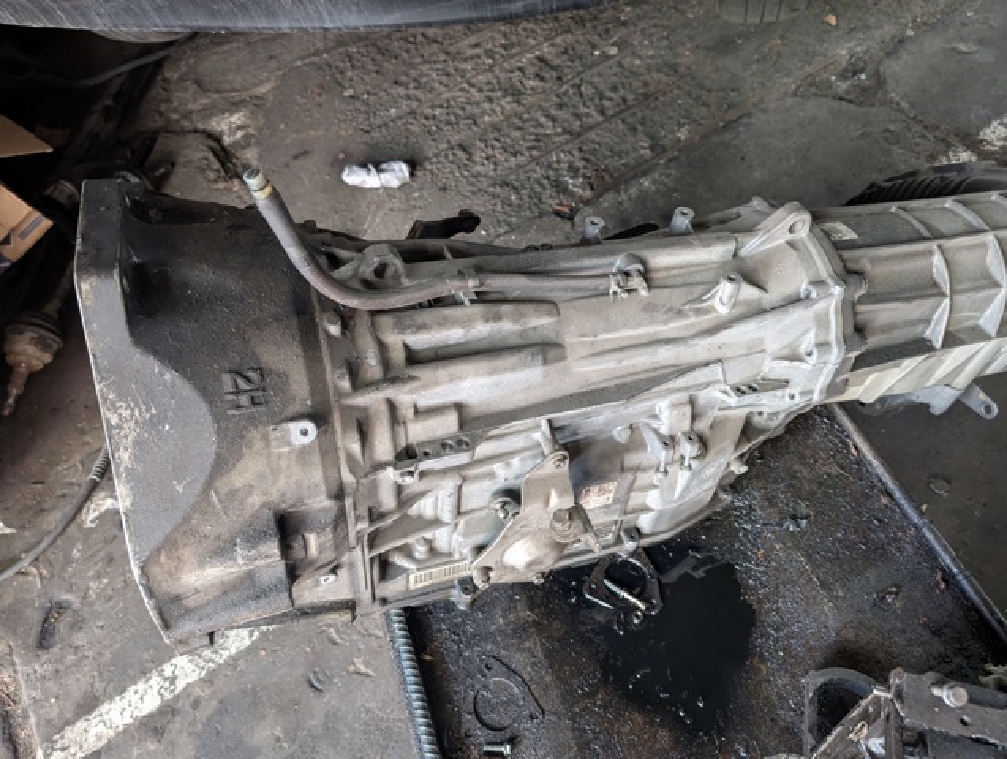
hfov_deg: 71.5
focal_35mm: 24
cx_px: 504
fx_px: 699
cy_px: 380
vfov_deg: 57.0
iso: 312
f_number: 1.68
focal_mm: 6.9
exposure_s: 1/73.5
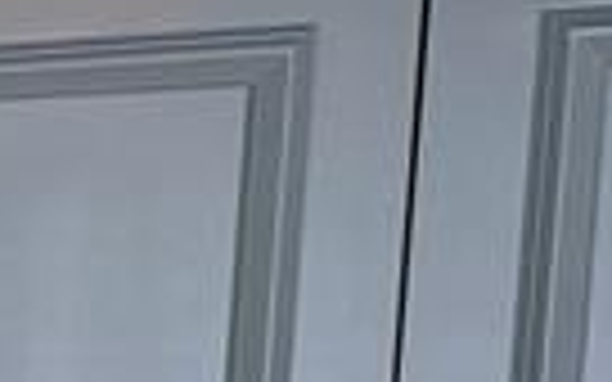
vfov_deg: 6.6
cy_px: 768
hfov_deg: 8.3
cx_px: -1494
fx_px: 3202
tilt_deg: -5.3
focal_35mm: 192
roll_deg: -2.1
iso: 125
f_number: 1.78
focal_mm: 6.76
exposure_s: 1/120
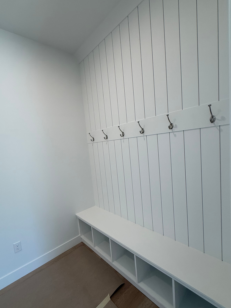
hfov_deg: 77.8
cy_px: 162
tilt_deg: -5.4
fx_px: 142
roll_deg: +5.5
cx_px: 102
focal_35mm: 16
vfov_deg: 94.4
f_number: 2.2
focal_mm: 2.22
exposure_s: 1/99
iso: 100
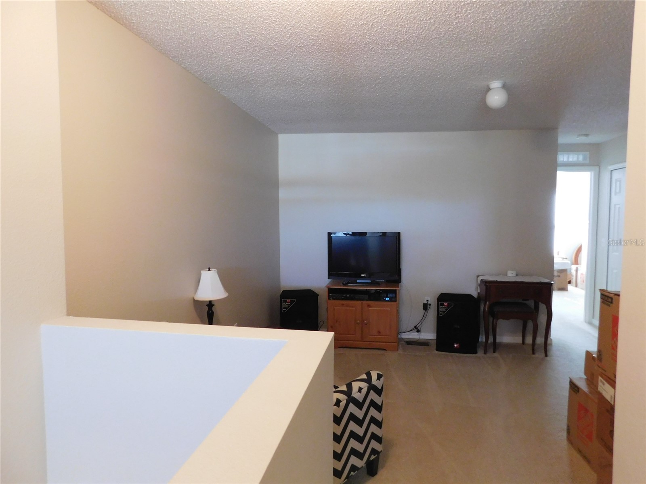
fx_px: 429
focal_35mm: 23
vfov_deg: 58.9
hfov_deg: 73.9
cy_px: 242
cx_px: 323
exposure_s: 1/10
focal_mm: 4
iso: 400
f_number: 3
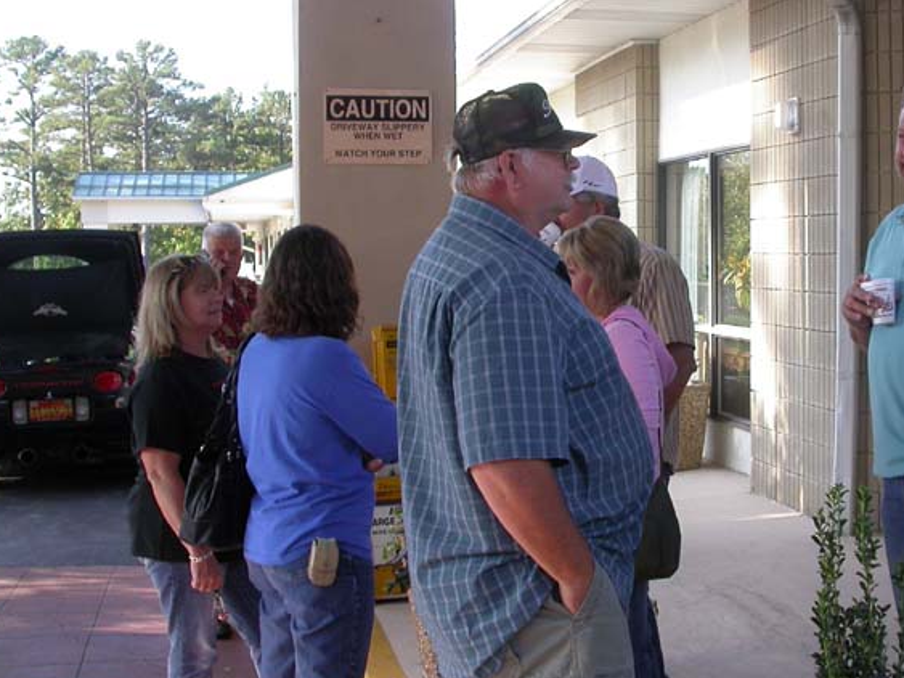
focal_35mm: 54
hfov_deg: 35.2
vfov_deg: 27.0
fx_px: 1410
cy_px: 325
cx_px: 596
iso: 100
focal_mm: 7.85
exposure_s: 1/118
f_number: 4.2
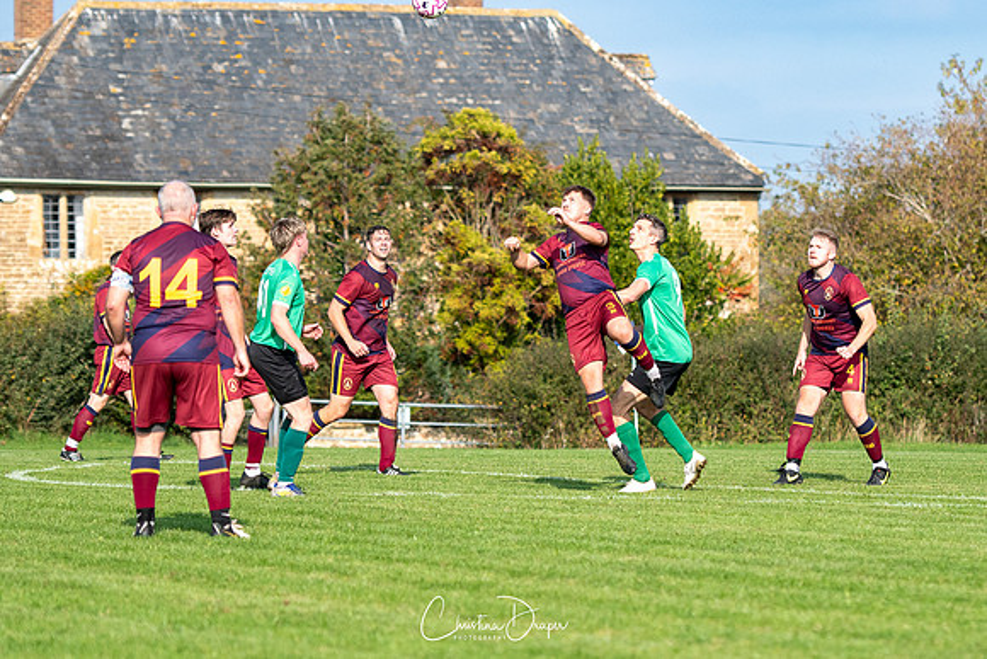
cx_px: 589
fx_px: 5543
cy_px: 251
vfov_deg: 6.8
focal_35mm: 202
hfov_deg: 10.2
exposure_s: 1/6400
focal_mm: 105
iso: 320
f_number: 2.8
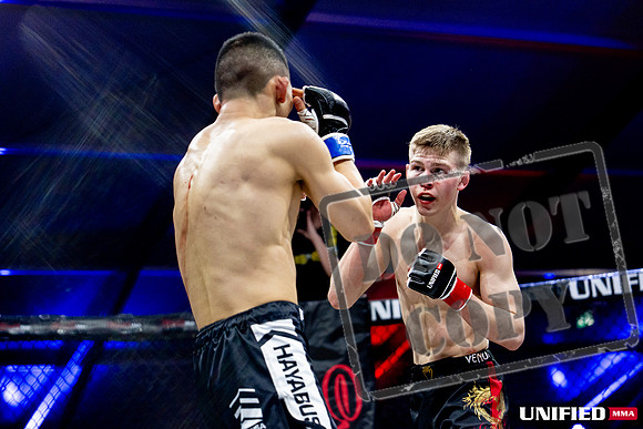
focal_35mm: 95
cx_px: 306
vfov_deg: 14.5
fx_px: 1688
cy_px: 283
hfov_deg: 21.6
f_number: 2.8
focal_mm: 70
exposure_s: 1/1250
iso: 3200
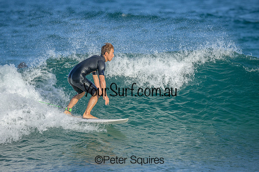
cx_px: 115
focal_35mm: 900
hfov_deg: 2.3
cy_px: 83
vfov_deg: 1.5
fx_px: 6475
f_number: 6.3
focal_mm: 800
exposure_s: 1/2000
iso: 360
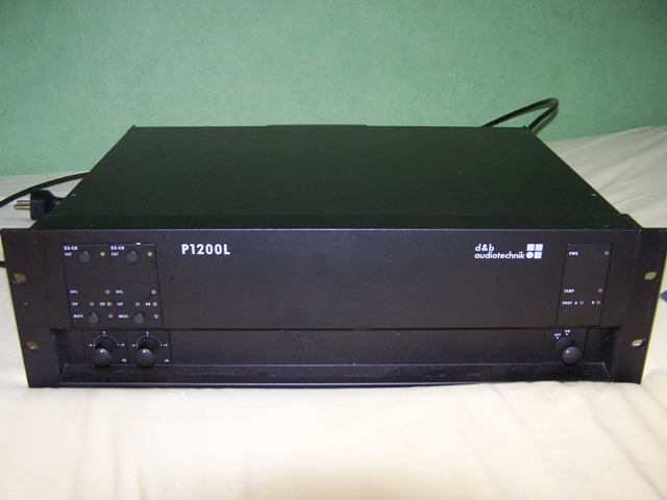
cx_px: 334
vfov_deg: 37.7
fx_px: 732
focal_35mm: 38
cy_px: 250
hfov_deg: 49.0
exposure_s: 1/60
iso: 140
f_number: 2.8
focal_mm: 6.3
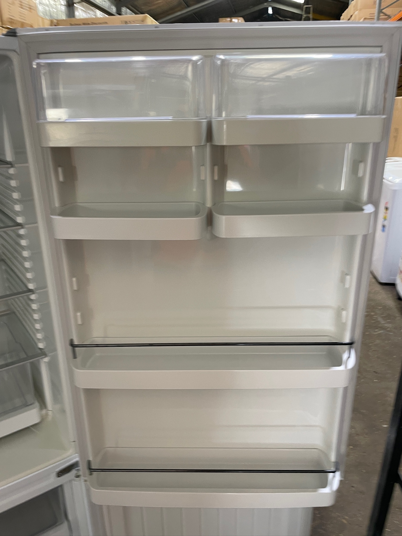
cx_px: 201
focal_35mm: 26
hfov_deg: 53.1
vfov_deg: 67.3
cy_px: 268
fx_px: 403
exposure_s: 1/50
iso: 100
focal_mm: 4.2
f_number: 1.6
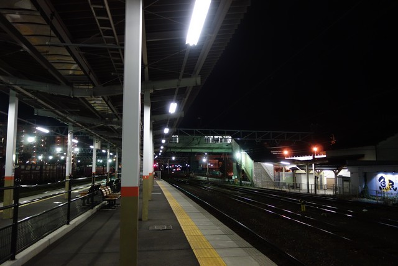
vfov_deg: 46.4
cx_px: 199
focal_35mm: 28
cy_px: 133
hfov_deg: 65.5
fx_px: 310
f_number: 1.8
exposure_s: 1/30
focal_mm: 10.4
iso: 800
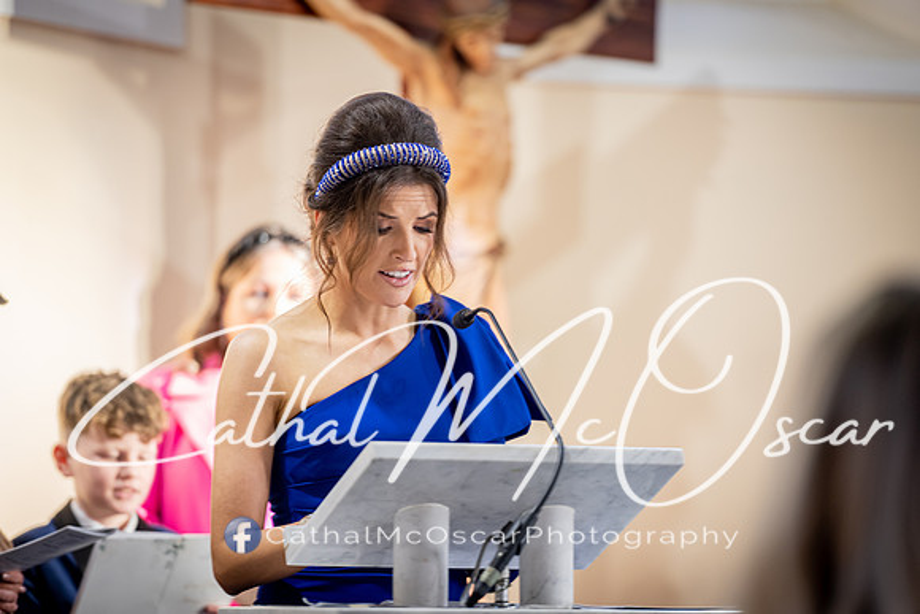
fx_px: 4984
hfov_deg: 10.5
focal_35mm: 195
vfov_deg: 7.0
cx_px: 460
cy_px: 307
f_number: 2.8
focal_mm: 195
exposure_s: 1/100
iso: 1000
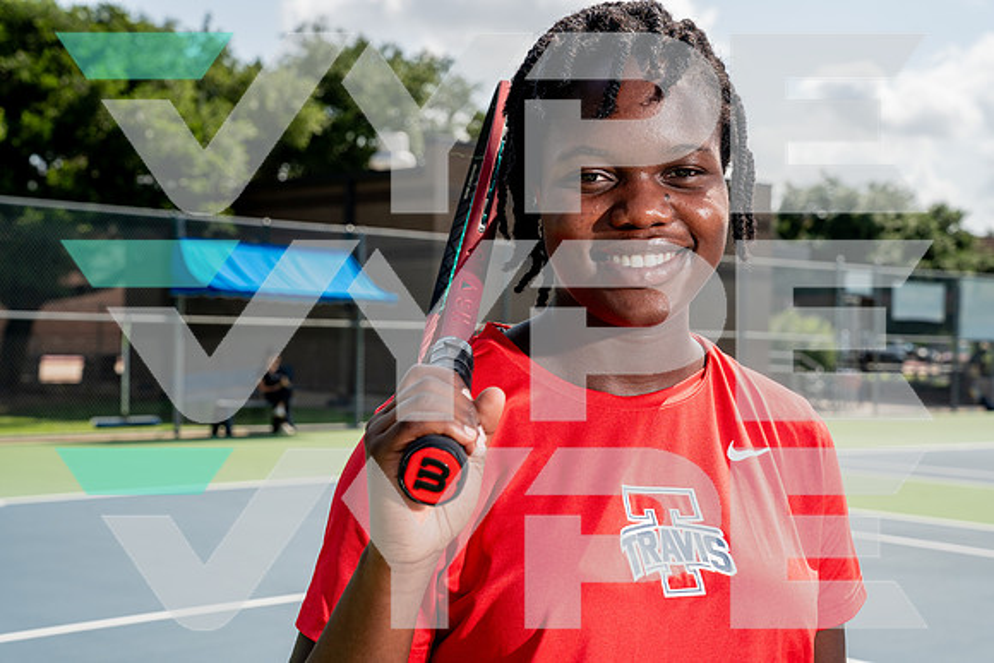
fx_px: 1602
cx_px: 497
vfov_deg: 23.4
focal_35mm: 58
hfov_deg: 34.5
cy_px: 332
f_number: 8
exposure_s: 1/250
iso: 100
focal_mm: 58
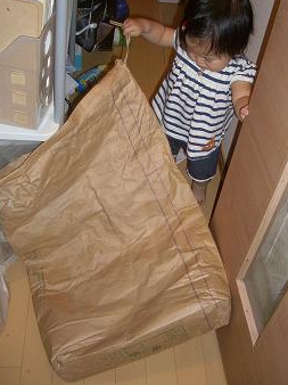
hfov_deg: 32.1
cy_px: 162
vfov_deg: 42.0
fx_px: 500
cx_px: 165
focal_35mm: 45
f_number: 2.8
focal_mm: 7.9
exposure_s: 1/60
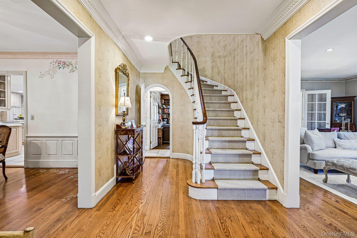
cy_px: 119
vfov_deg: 70.4
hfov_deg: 93.3
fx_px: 169
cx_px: 178
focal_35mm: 17
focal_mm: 17
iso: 250
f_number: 9
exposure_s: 1/2.5
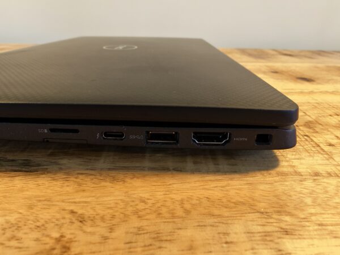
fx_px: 226
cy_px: 128
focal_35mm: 23
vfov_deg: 58.9
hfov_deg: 73.9
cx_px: 170
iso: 160
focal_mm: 1.82
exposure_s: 1/50
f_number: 2
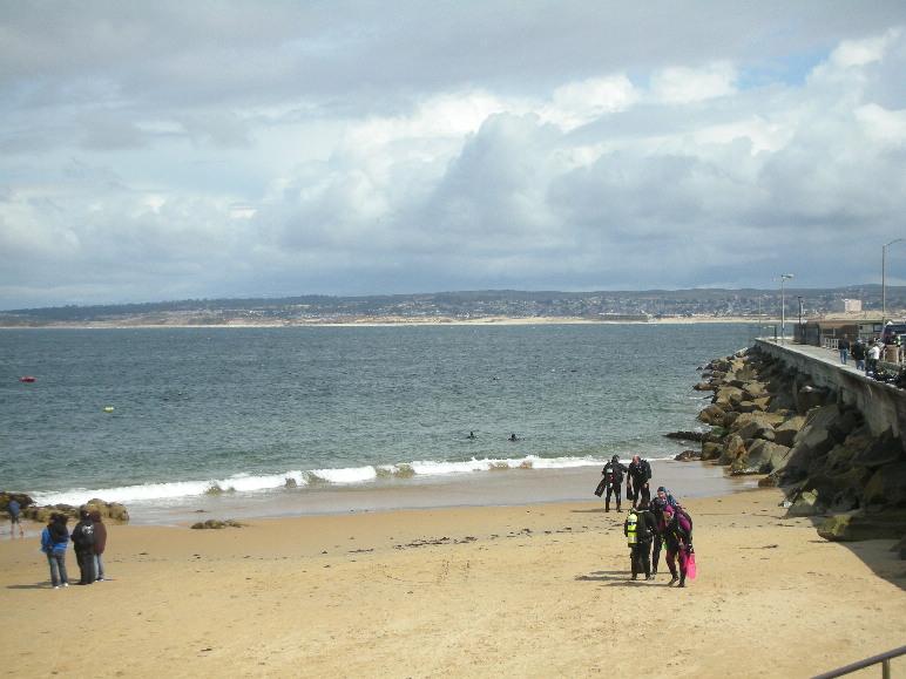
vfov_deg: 24.0
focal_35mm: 61
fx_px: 1597
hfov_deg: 31.7
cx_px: 453
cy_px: 340
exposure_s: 1/124
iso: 79
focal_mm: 10.1
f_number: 10.5
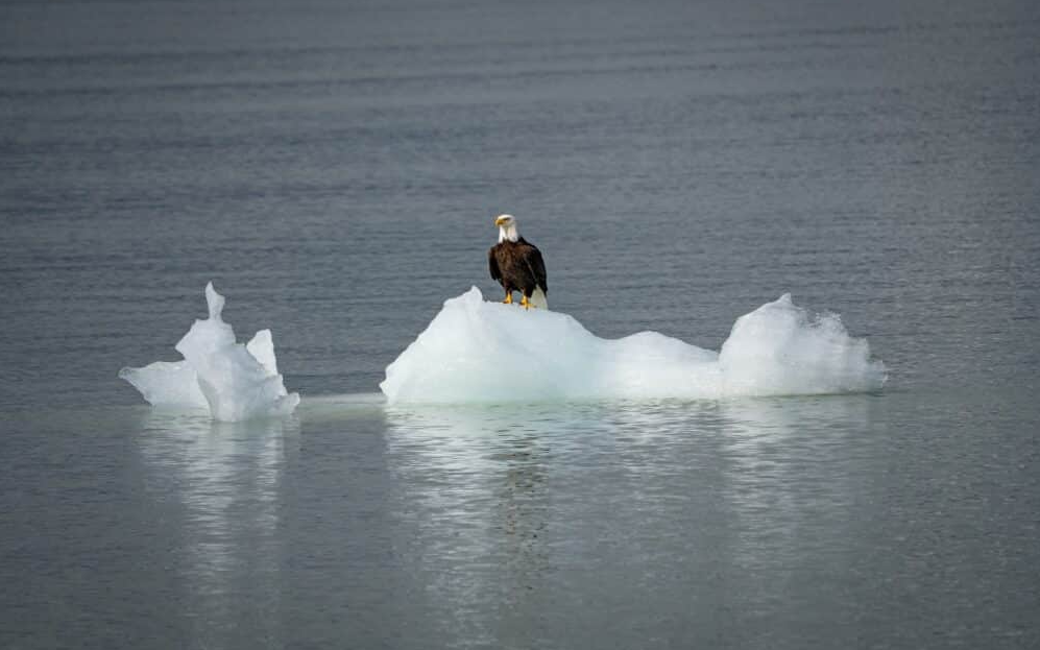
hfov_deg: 5.1
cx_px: 519
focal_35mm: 409
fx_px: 11592
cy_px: 318
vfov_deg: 3.2
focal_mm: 400
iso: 400
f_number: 8
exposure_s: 1/1000
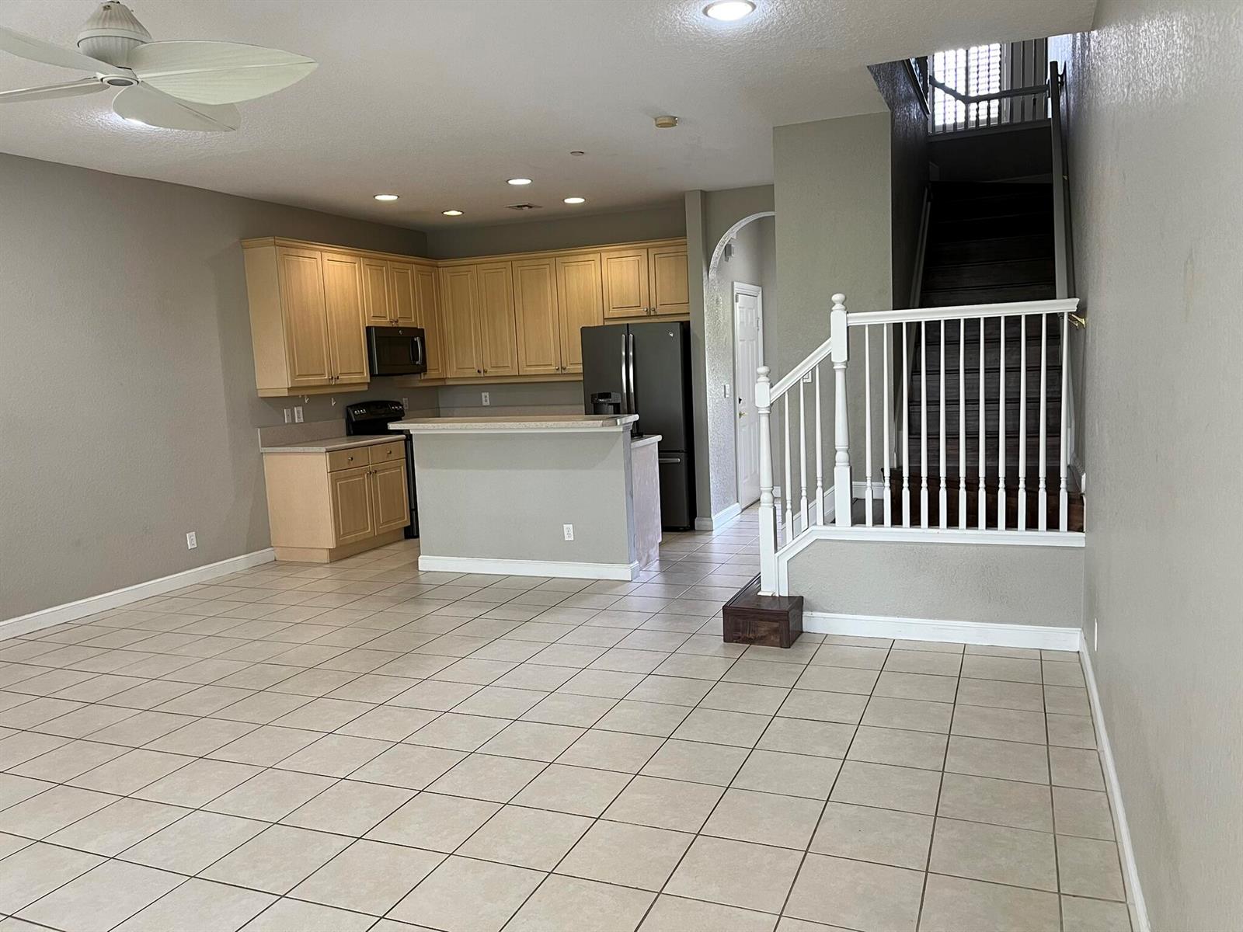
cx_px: 622
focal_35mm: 26
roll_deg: +2.9
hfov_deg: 67.3
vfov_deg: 53.1
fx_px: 934
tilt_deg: -6.6
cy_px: 466
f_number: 1.6
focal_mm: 5.1
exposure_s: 1/60
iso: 100
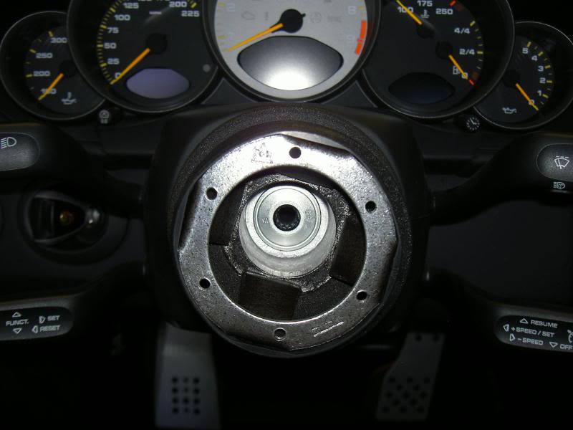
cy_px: 215
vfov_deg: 36.8
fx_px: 646
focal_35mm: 39
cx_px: 286
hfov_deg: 47.9
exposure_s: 1/60
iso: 100
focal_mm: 8
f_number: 2.8
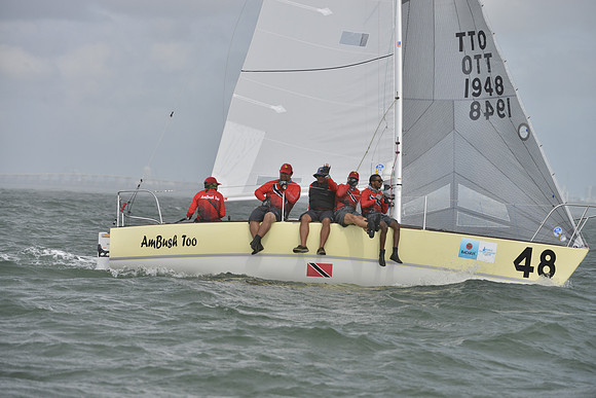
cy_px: 199
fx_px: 3312
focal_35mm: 200
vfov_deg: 6.9
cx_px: 298
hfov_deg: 10.3
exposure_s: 1/1250
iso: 400
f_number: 7.1
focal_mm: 200
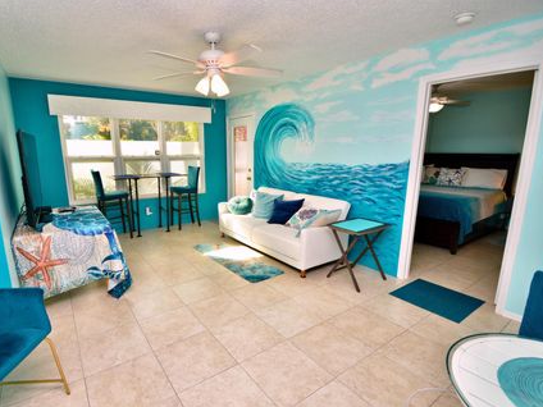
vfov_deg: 74.7
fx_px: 267
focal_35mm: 17
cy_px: 212
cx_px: 237
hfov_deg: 90.6
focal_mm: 10
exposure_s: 1/50
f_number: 5
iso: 110
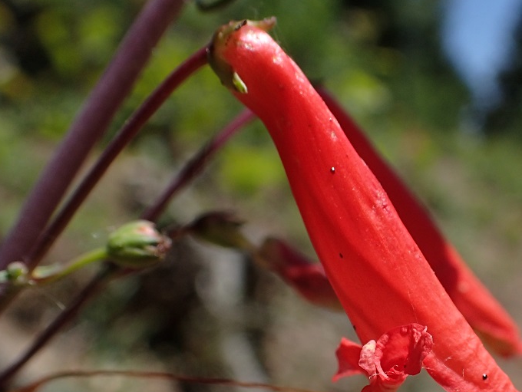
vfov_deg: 30.9
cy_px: 227
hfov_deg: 39.6
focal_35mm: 47
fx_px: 709
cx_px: 374
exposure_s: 1/200
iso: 100
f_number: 9
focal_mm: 5.5
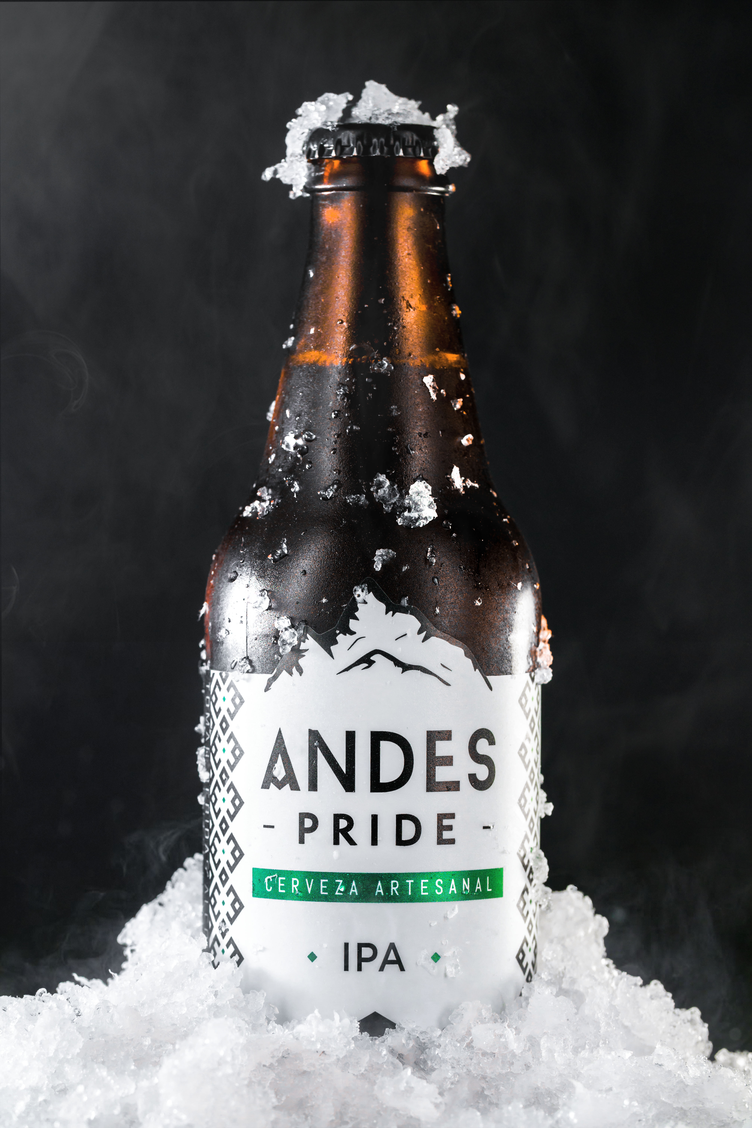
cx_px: 376
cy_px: 564
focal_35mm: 105
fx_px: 3290
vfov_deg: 19.5
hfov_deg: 13.0
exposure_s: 1/100
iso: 160
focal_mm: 70
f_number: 5.6
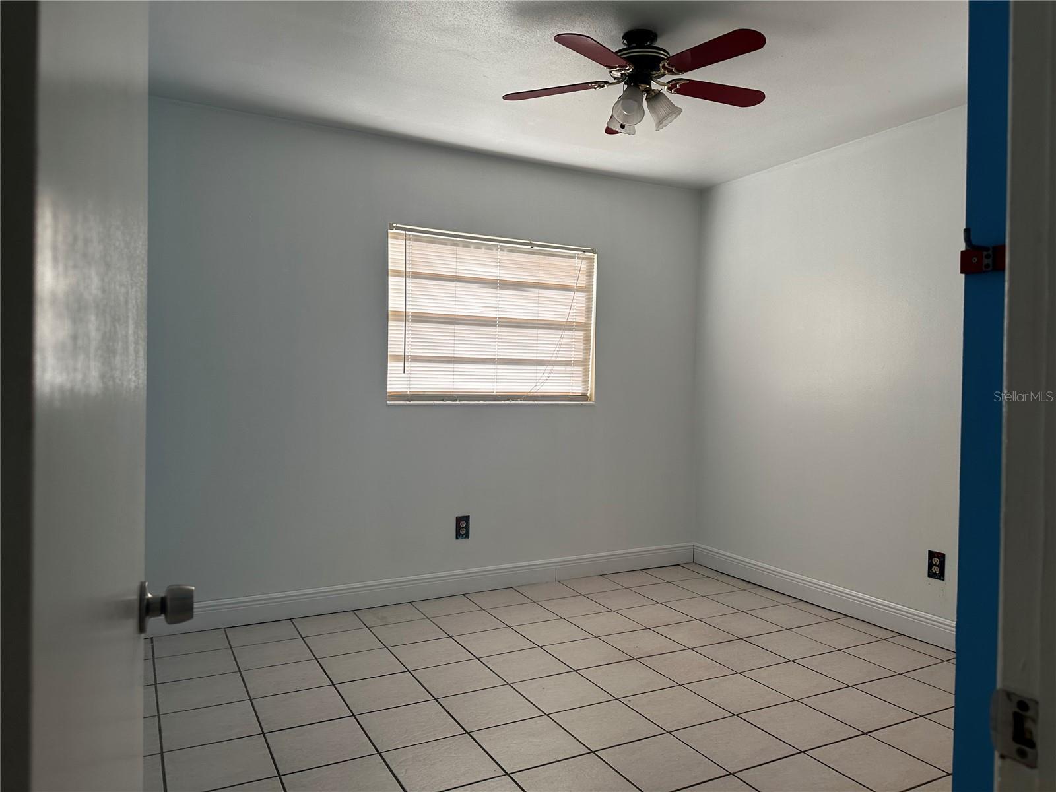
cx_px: 528
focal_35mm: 24
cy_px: 396
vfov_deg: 56.8
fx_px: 732
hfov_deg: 71.6
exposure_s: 1/181
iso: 80
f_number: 1.78
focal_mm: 6.86
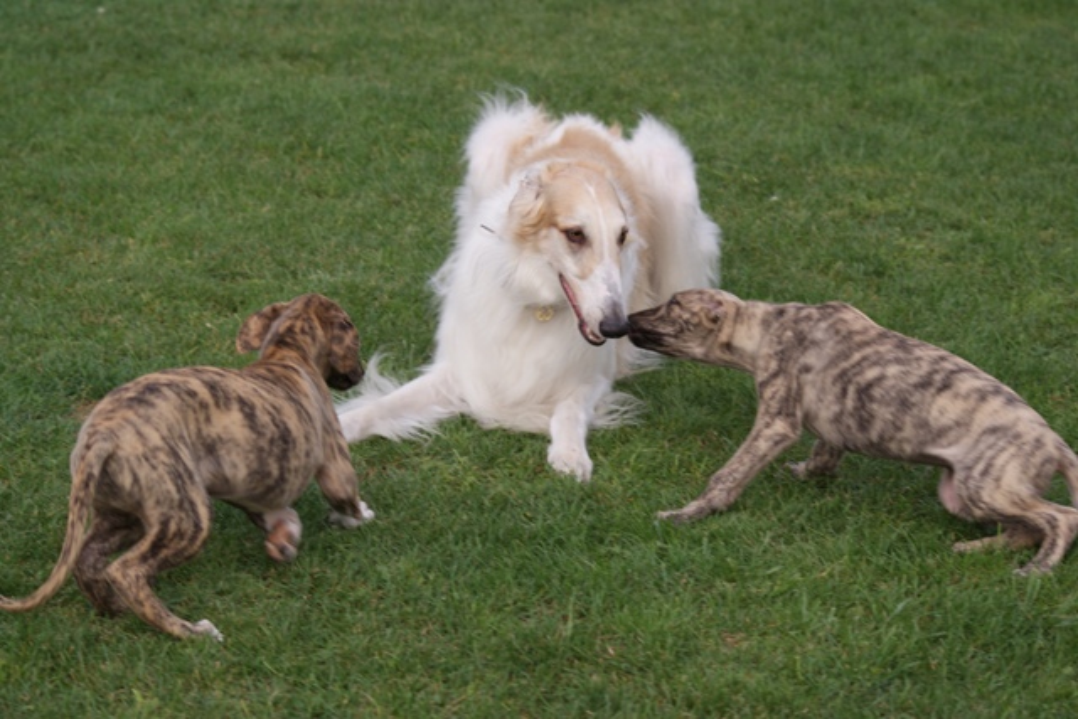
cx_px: 539
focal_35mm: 112
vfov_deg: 12.2
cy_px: 360
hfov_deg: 18.2
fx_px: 3369
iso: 100
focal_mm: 75
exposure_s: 1/250
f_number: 5
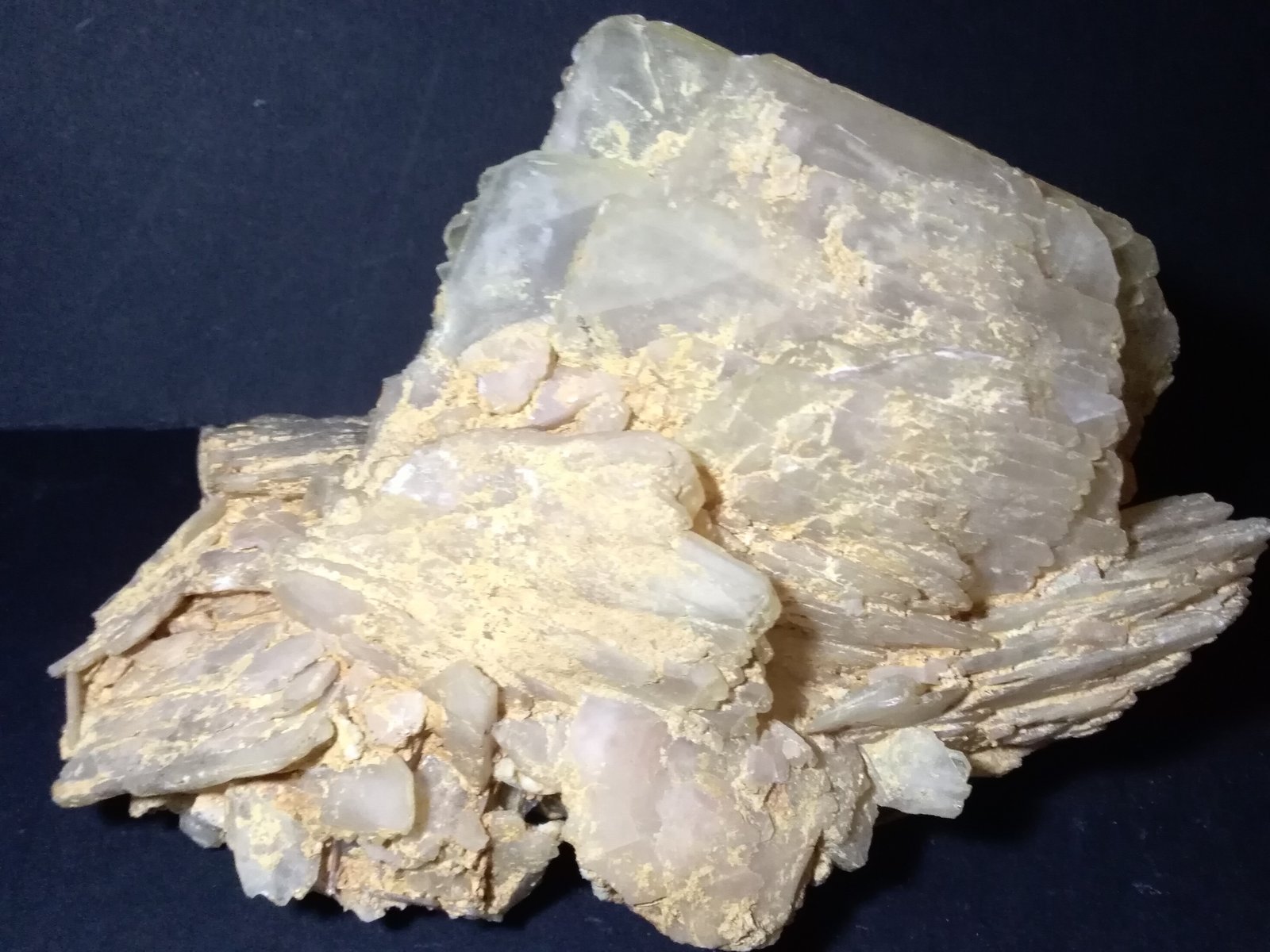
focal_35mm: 26
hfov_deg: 67.3
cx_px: 635
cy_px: 476
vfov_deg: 53.1
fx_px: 954
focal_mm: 3.54
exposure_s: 1/15
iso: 855
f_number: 2
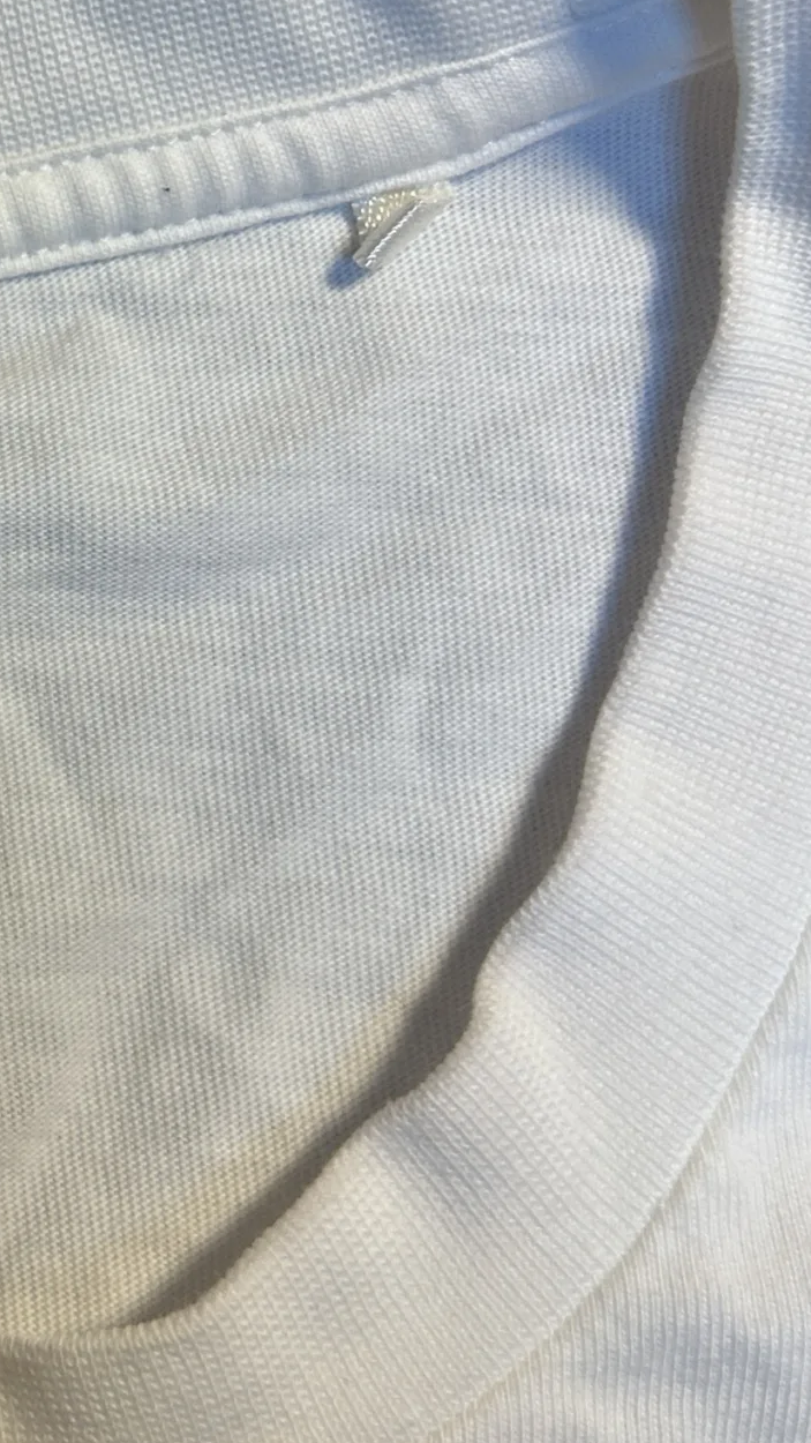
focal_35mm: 58
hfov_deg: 19.0
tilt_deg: -48.0
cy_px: 397
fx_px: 2218
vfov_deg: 35.4
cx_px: -283
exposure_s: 1/100
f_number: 1.5
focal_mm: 5.7
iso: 125
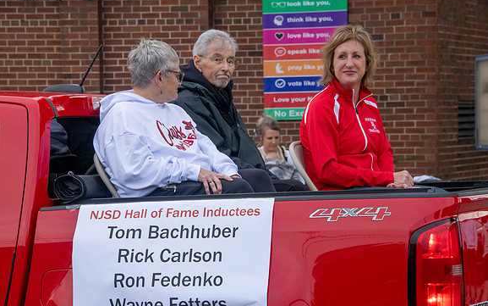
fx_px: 2182
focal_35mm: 164
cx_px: 244
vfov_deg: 8.0
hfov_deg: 12.8
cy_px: 151
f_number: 11
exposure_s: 1/640
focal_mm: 160
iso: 3200
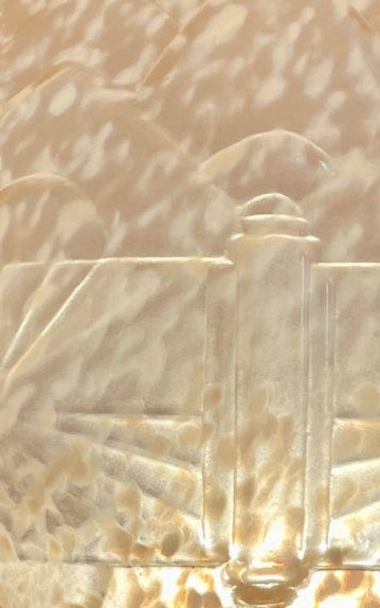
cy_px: 855
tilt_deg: -8.3
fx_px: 2037
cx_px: 281
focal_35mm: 123
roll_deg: -1.3
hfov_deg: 10.6
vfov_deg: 15.8
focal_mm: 4.2
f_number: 1.6
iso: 32
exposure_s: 1/100
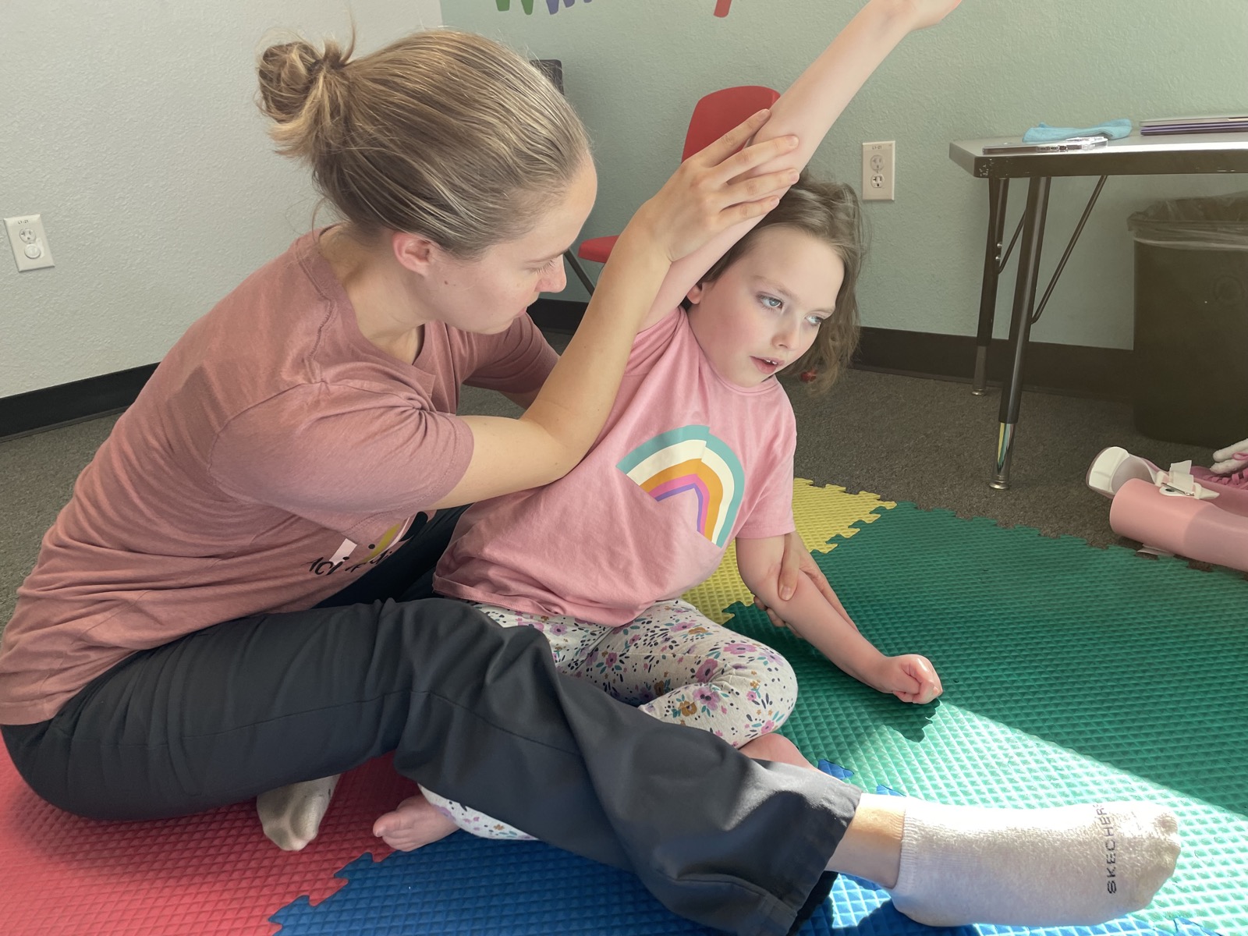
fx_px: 937
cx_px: 624
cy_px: 468
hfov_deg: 67.3
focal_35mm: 26
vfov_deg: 53.1
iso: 64
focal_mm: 4.2
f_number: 1.6
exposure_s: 1/121
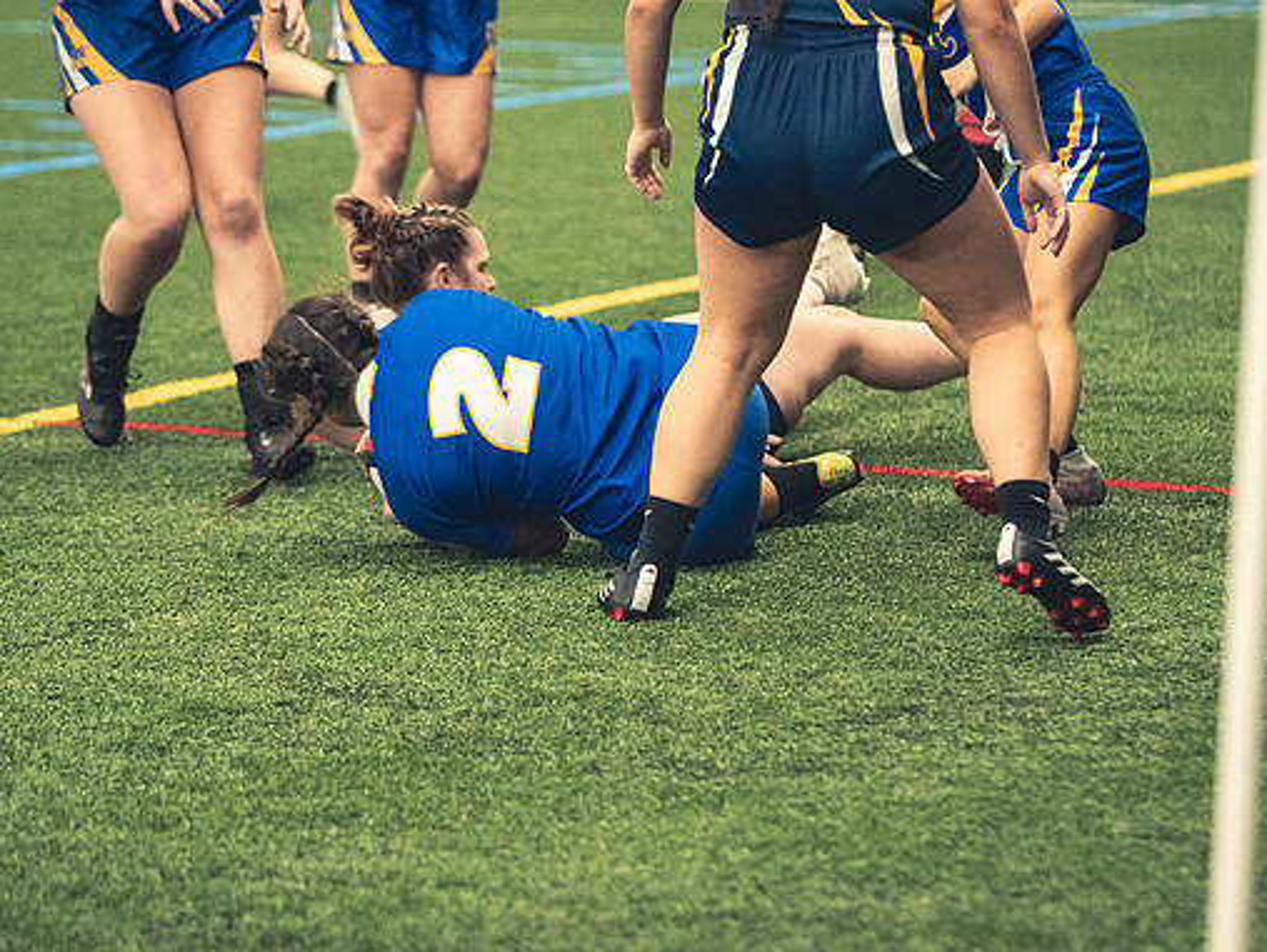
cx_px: 600
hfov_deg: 9.8
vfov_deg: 7.4
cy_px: 477
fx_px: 7362
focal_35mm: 201
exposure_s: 1/500
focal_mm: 122
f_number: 2.8
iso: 12800
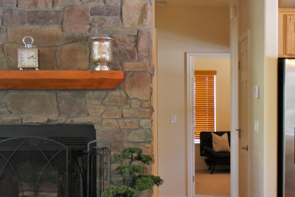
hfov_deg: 29.4
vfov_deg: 20.2
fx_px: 549
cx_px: 238
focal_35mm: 67
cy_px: 131
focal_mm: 15
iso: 1600
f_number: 4
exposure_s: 1/15
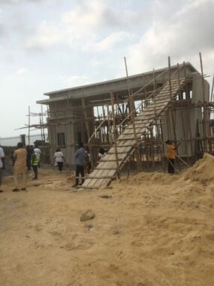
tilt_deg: -0.8
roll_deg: +5.6
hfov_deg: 48.2
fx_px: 239
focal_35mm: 29
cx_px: 107
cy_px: 143
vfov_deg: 61.7
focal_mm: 4.15
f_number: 2.2
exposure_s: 1/3425
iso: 32
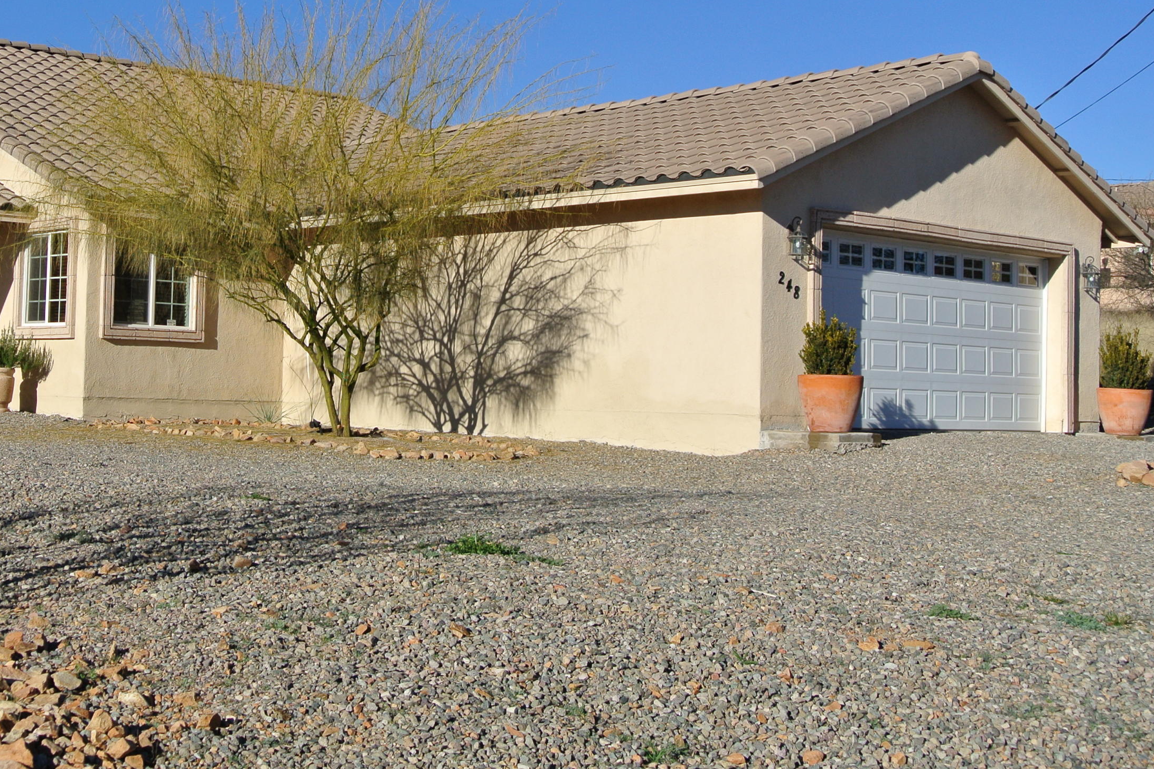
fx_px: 1763
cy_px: 310
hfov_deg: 35.9
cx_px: 399
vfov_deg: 24.6
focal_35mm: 55
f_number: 5
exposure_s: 1/1000
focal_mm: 15.1
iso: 100
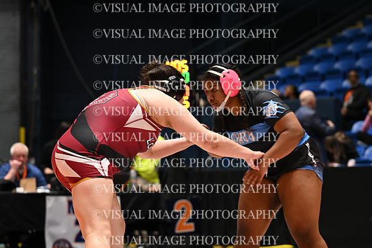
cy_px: 124
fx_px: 1375
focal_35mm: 133
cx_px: 186
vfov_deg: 10.3
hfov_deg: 15.4
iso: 450
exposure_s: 1/120
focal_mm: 89
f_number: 2.8
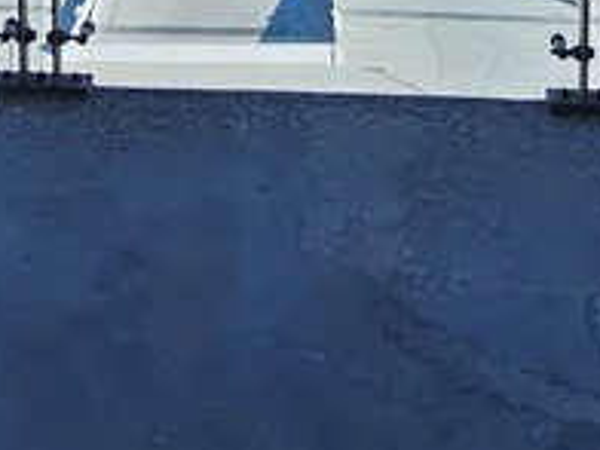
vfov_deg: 16.6
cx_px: 227
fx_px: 1179
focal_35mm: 68
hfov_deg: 28.5
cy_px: -435
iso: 50
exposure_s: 1/294
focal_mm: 2.2
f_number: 2.2
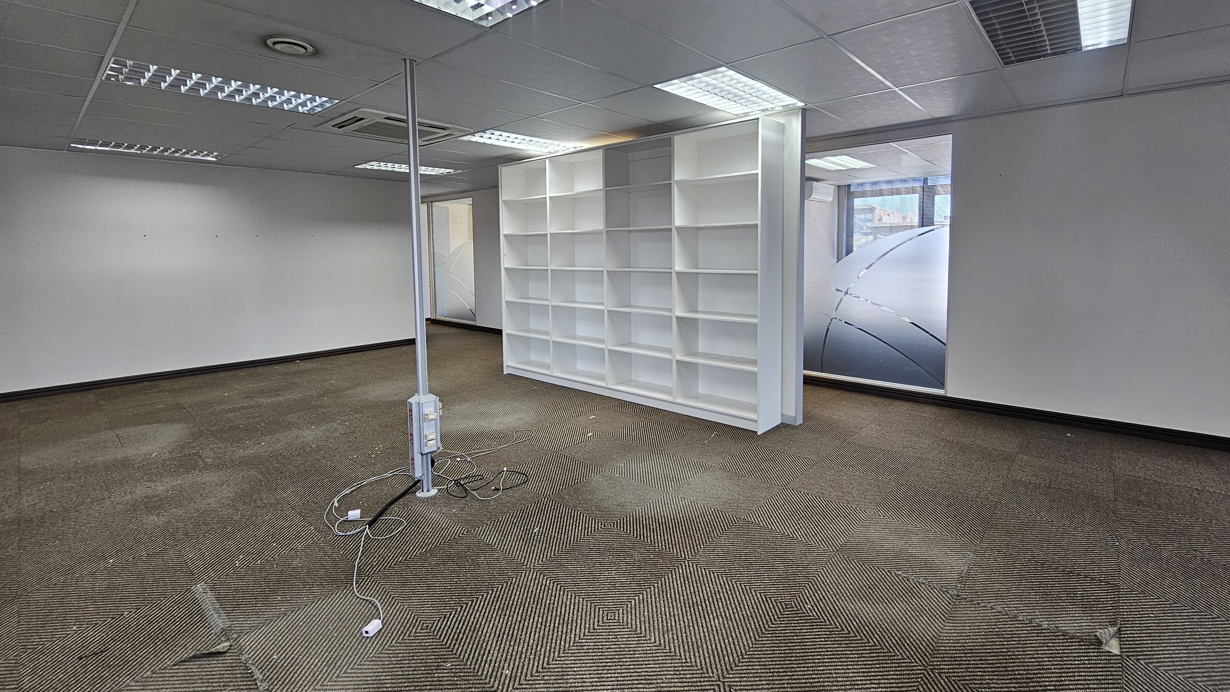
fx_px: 489
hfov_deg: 102.9
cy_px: 283
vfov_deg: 69.9
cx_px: 643
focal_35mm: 15
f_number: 2.2
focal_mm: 2.2
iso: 80
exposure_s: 1/50
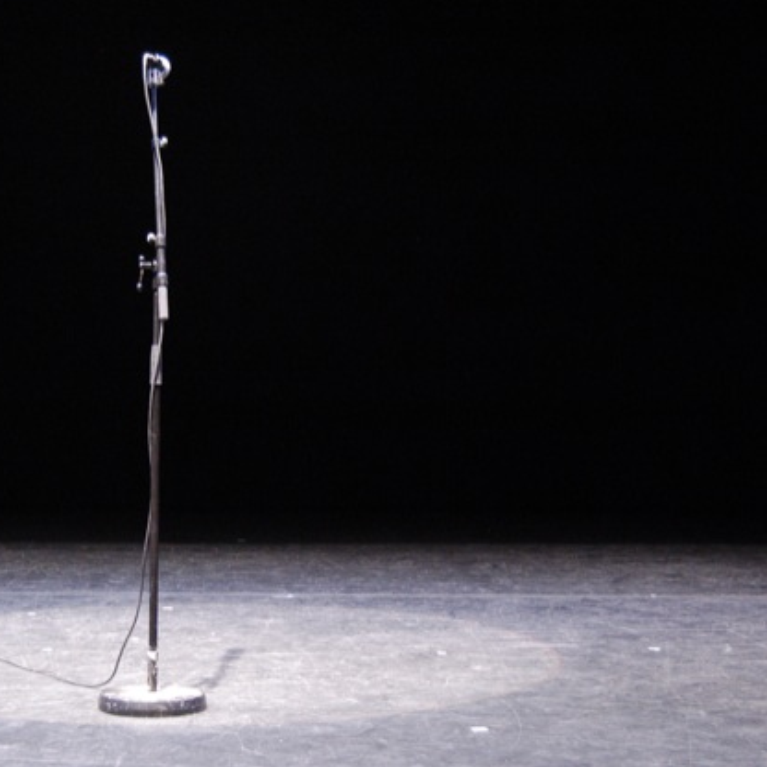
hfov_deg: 28.2
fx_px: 1520
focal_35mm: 61
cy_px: 379
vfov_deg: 28.3
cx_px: 269
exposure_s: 1/10
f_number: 4.5
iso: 1600
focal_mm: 31
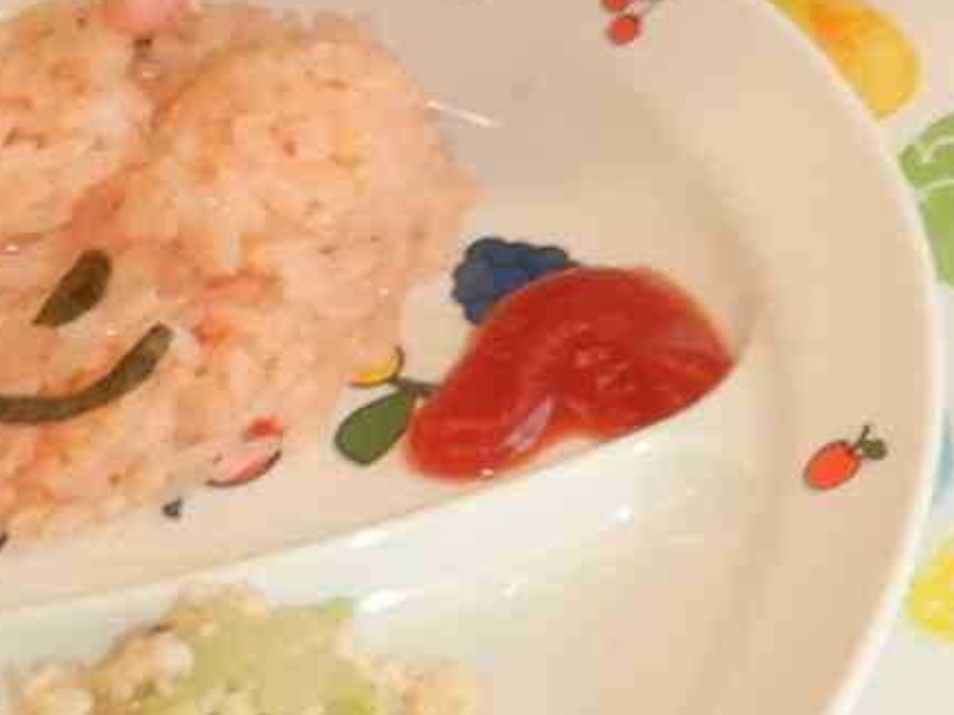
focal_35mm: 178
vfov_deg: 7.6
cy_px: -1149
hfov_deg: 10.3
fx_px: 4904
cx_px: 1890
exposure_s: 1/160
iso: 125
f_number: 2.8
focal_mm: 4.3
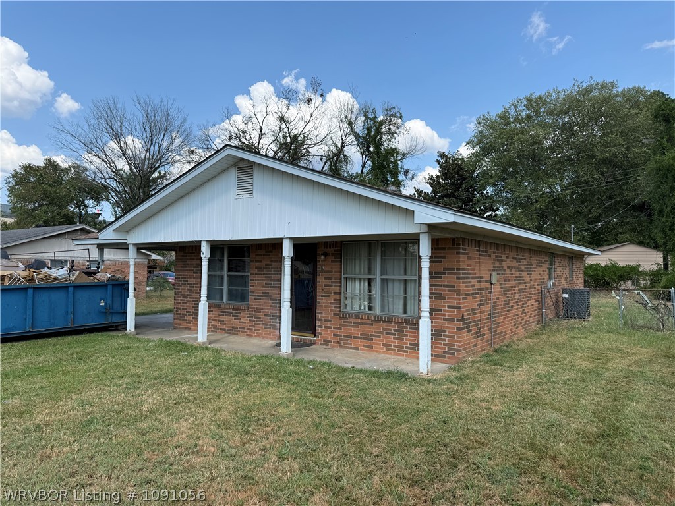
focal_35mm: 24
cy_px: 253
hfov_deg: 71.6
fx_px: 468
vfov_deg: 56.8
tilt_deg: +3.2
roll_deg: -1.1
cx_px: 338
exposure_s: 1/3279
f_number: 1.78
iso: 80
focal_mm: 6.76
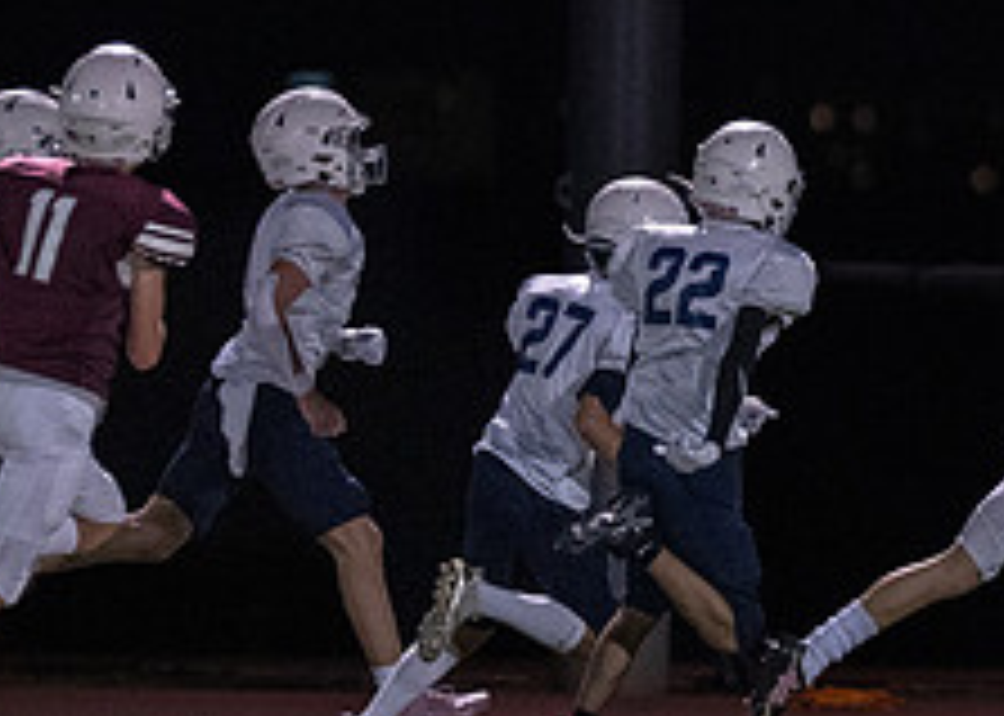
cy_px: 343
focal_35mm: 787
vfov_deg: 1.8
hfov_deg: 2.6
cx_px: 1126
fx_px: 22427
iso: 4000
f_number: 2.8
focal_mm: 200
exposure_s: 1/1000
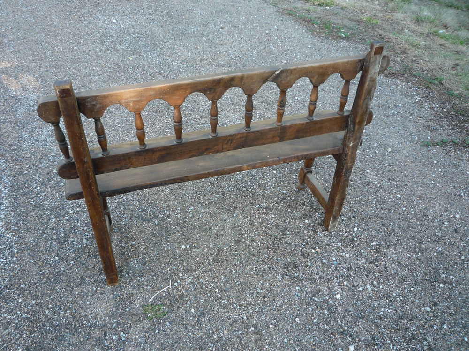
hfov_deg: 60.0
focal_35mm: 30
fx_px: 406
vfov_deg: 46.8
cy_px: 176
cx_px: 234
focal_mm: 5.2
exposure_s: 1/50
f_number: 3.3
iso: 100
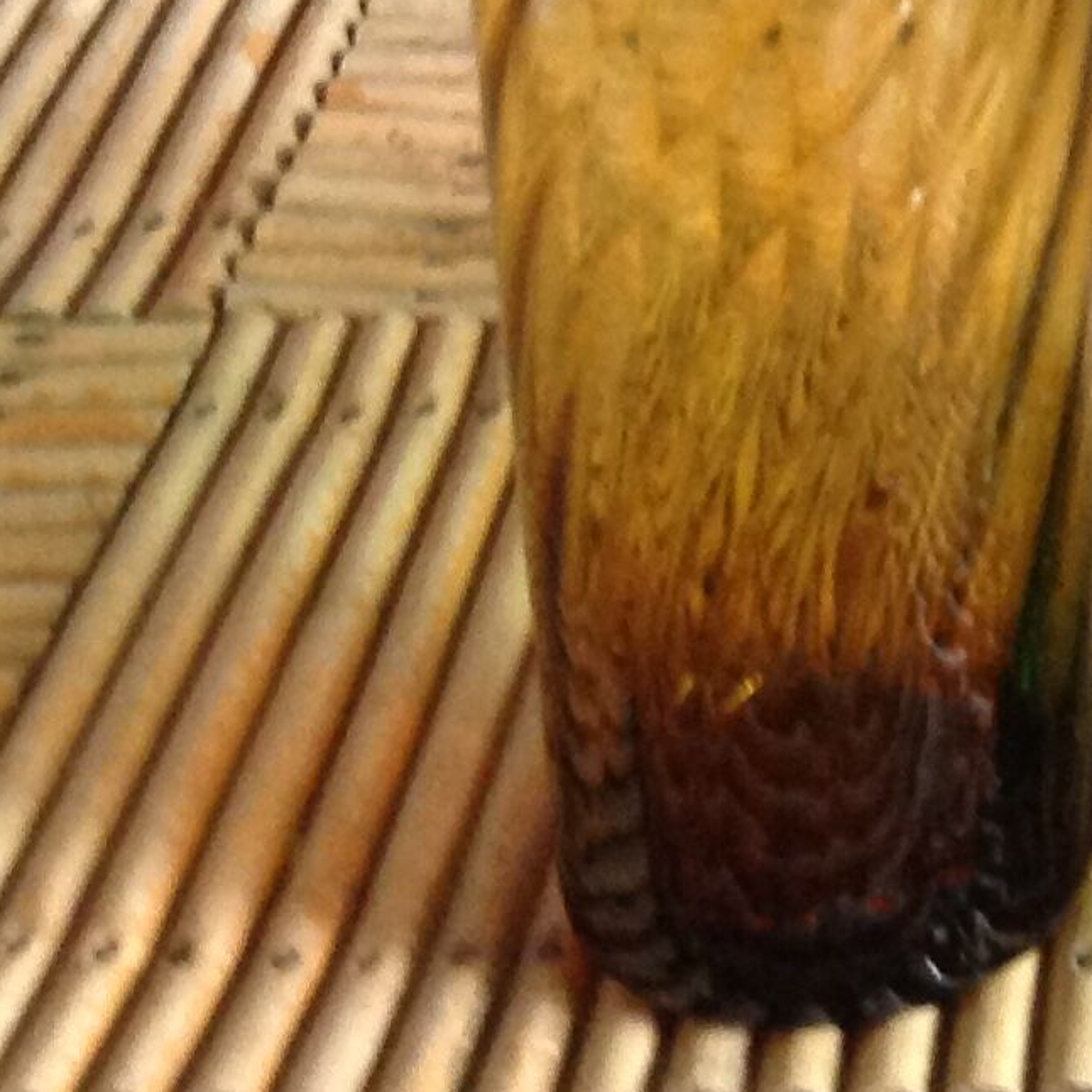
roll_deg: -2.2
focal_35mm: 124
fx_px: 4426
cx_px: 1724
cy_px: -74
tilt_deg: -22.4
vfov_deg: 13.8
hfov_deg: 13.2
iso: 200
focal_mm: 4.28
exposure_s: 1/15
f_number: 2.4
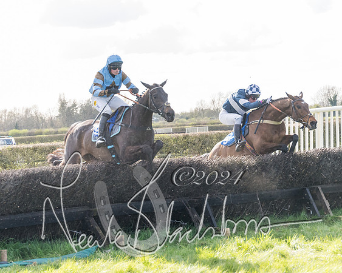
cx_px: 171
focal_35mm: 122
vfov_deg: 12.6
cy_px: 134
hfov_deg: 15.8
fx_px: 1235
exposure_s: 1/1600
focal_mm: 70
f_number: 4
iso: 400
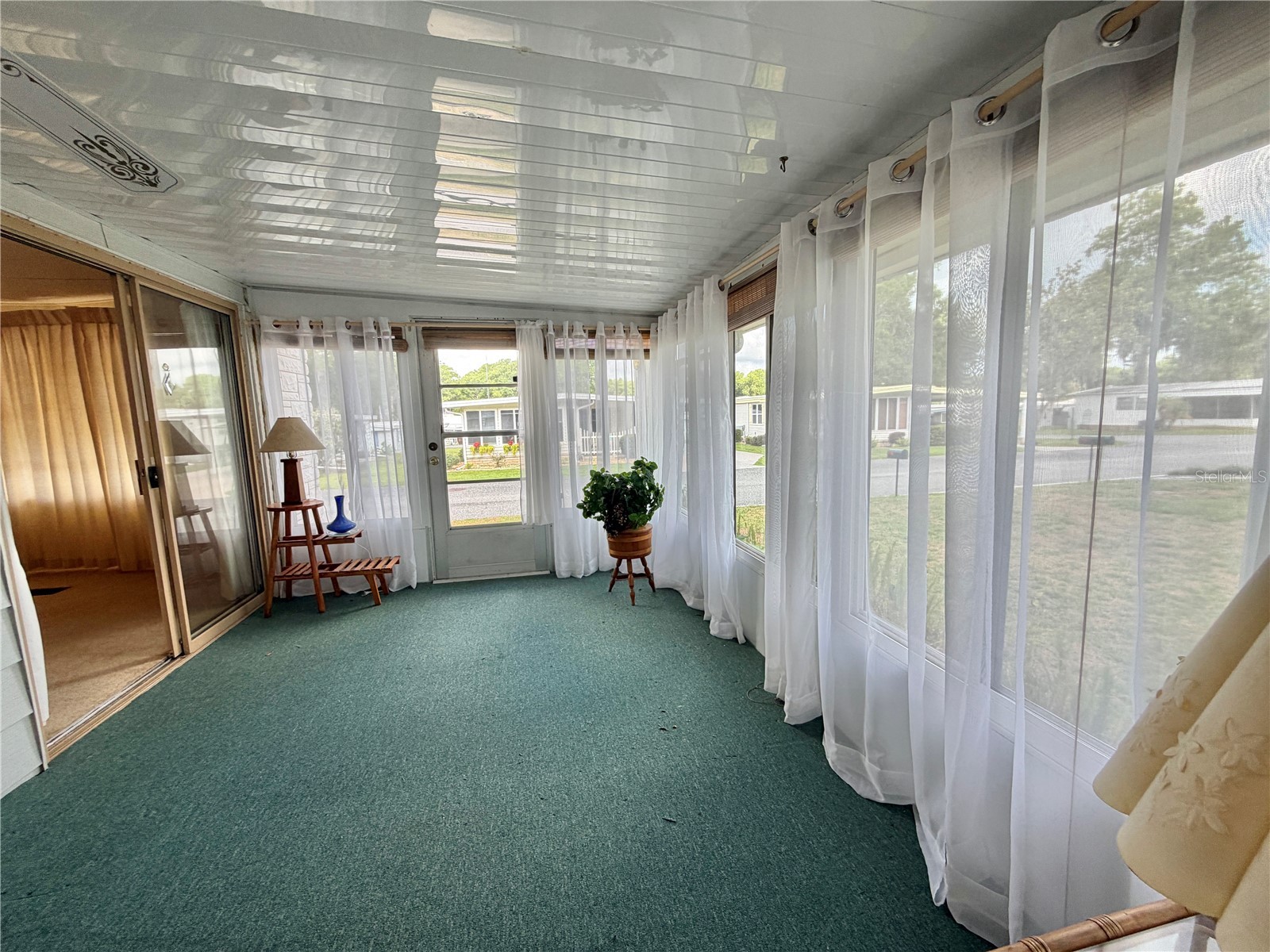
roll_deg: +1.6
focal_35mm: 14
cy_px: 476
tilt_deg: -7.3
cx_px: 635
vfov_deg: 85.7
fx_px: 514
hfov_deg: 102.1
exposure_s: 1/121
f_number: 2.2
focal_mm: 2.22
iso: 64
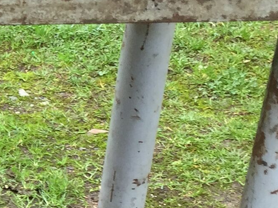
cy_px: 222
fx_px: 1148
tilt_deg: -30.6
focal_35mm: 143
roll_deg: +0.2
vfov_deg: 10.3
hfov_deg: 12.5
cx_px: -233
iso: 40
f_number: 2.2
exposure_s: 1/50
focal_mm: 4.15
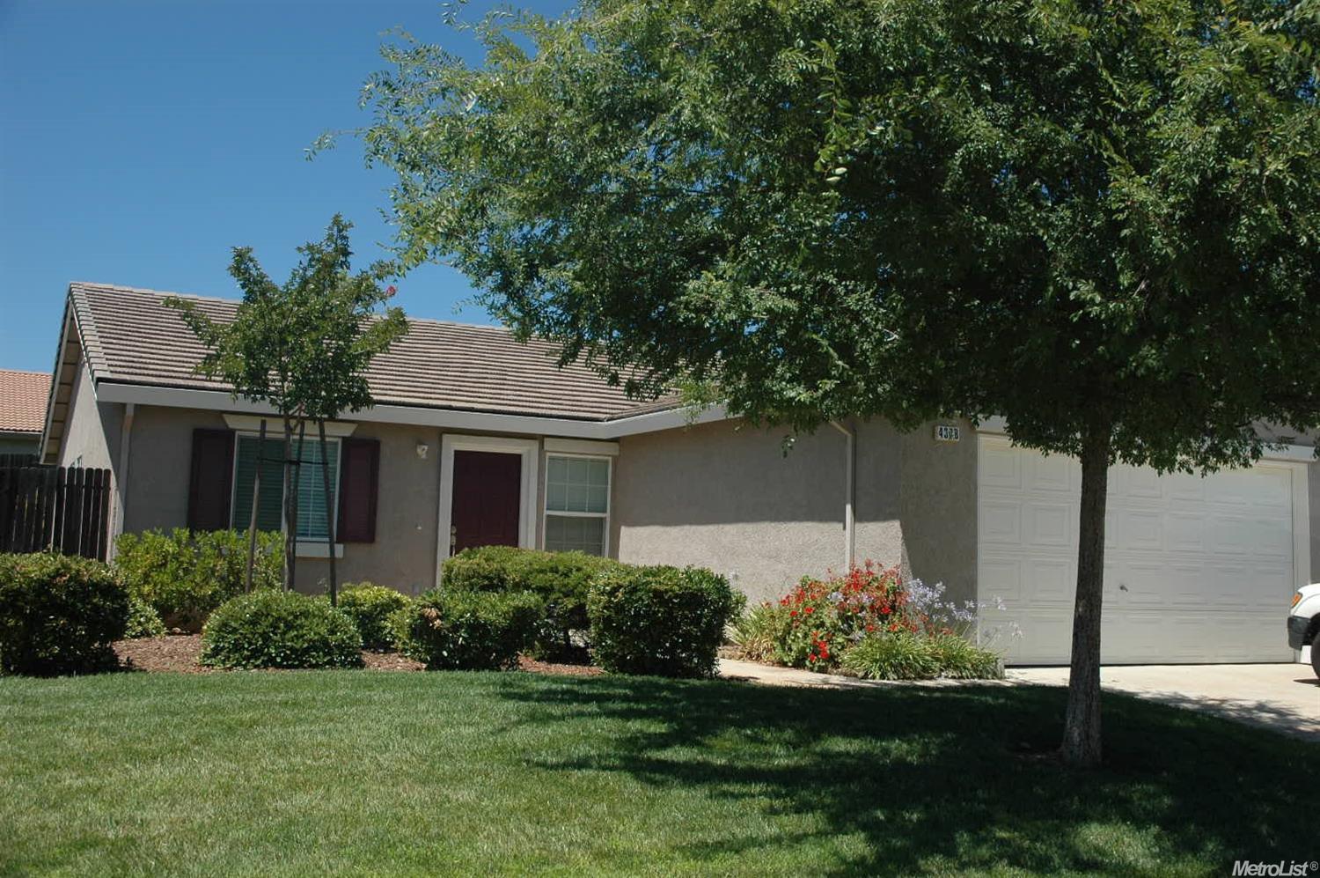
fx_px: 1374
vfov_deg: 35.4
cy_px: 439
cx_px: 660
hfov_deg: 51.3
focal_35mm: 38
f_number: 6.3
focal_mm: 25
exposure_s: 1/160
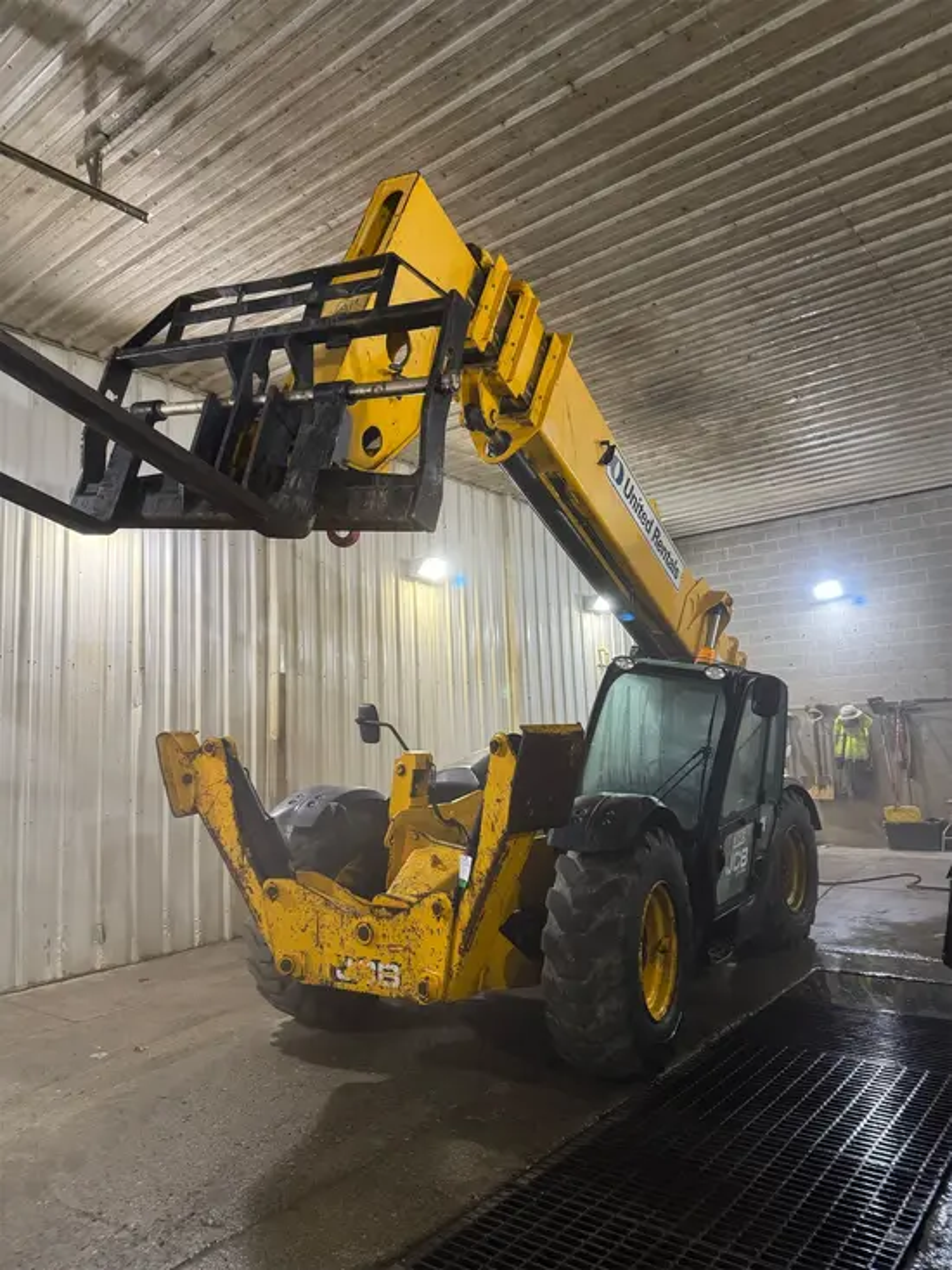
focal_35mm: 24
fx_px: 880
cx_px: 476
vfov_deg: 71.6
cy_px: 635
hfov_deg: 56.8
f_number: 1.78
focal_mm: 6.76
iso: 640
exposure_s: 1/40
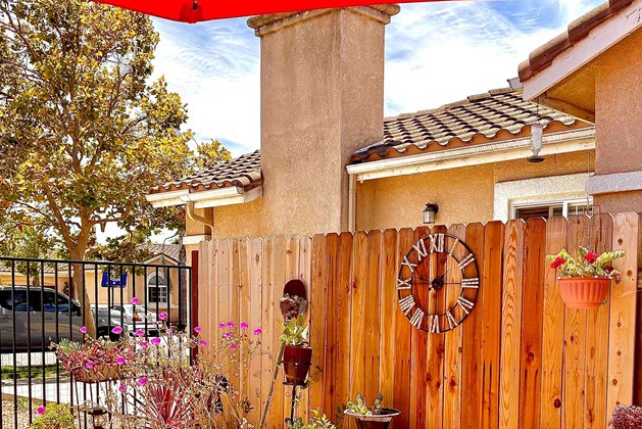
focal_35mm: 44
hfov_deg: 44.4
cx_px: 349
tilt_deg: -3.8
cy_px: 356
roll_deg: -0.3
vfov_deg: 29.7
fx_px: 785
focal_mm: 5.96
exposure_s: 1/3279
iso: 50
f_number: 1.6
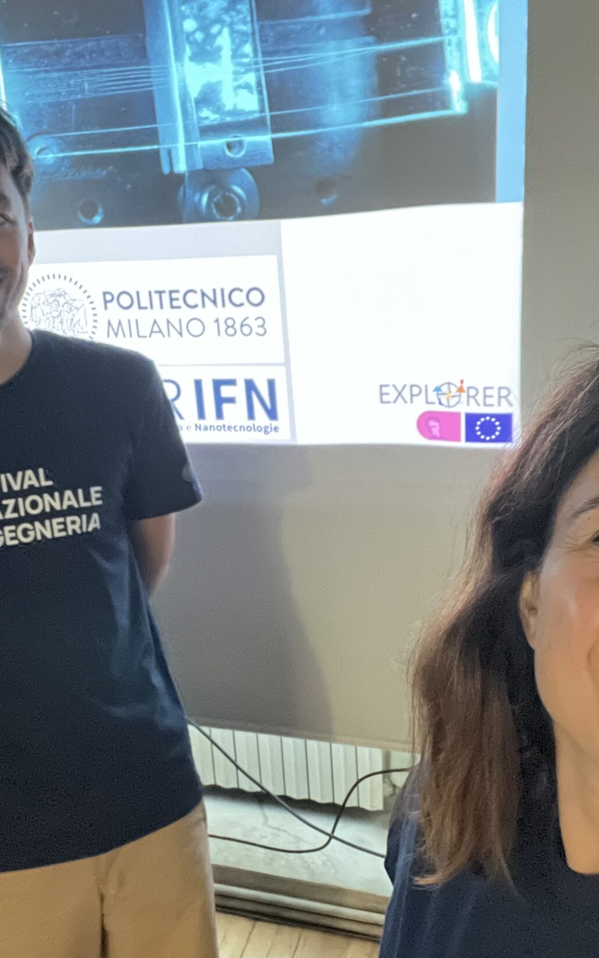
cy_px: 504
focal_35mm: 38
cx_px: 177
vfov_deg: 51.5
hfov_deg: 33.2
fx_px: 992
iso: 1600
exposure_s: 1/14
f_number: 2.2
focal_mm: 2.71
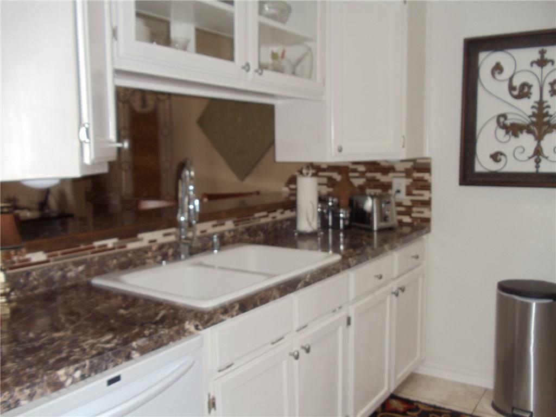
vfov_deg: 32.9
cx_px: 278
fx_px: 707
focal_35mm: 44
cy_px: 208
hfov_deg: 42.9
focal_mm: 6
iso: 100
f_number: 3.5
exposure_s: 1/30
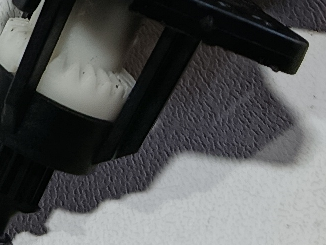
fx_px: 1385
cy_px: -274
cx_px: -81
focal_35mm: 147
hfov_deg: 13.0
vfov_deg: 9.3
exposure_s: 1/120
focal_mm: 5.24
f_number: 1.7
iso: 158
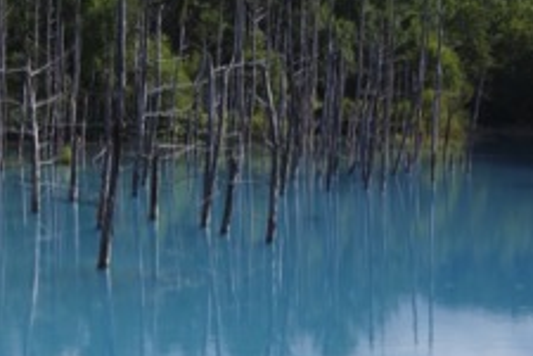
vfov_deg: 14.2
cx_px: 19
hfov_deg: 20.6
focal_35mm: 96
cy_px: 248
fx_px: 1421
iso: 100
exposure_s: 1/125
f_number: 10
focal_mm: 30
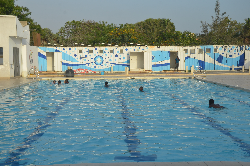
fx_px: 364
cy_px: 83
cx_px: 125
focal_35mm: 52
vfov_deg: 25.6
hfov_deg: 37.9
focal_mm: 35
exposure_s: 1/320
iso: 200
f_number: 9
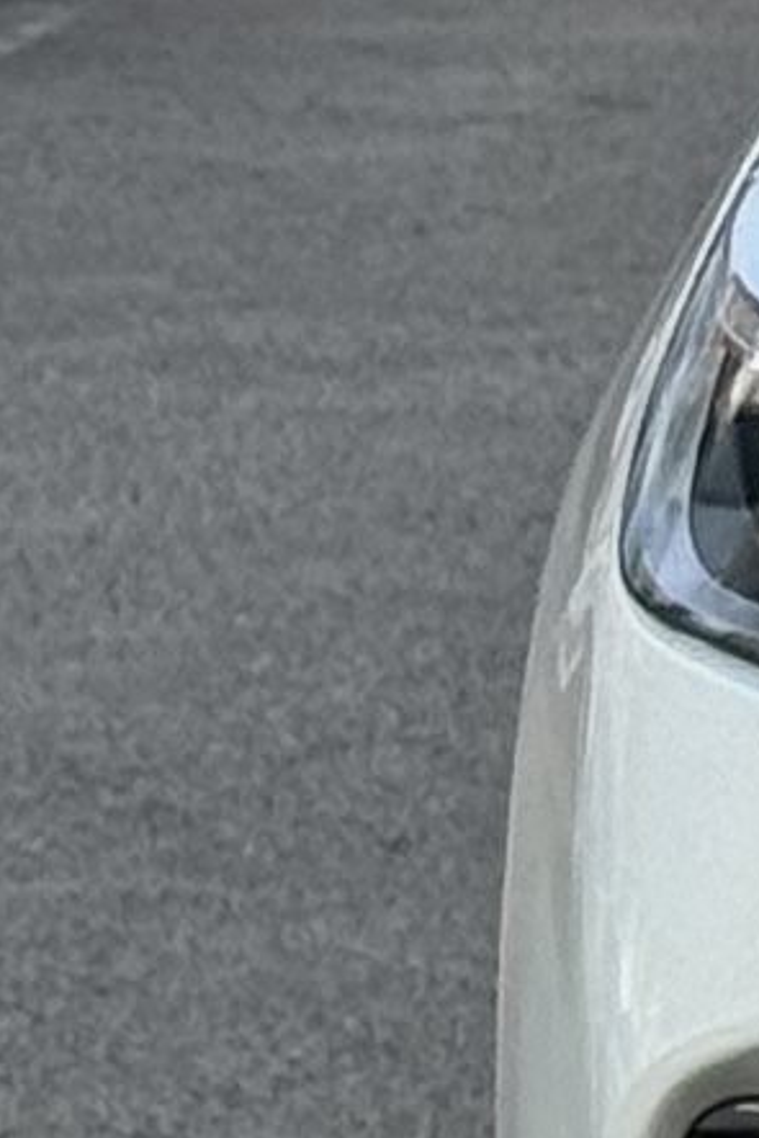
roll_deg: +0.2
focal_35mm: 455
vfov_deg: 4.5
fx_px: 14377
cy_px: -28
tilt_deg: -5.1
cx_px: 2874
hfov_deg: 2.9
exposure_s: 1/1715
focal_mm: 6.76
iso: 64
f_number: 1.78
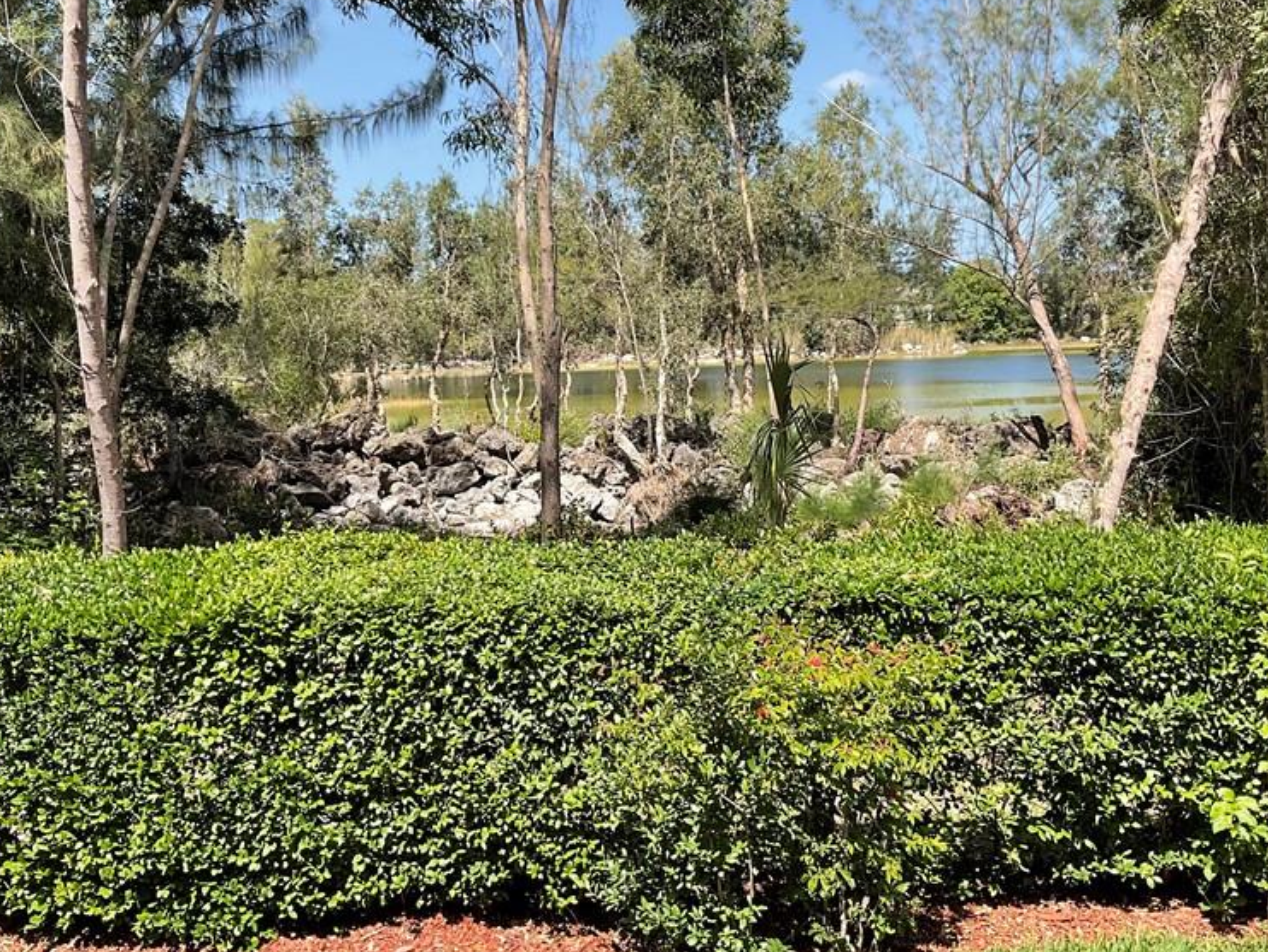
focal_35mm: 40
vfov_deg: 35.9
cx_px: 579
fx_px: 1466
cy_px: 383
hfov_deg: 46.7
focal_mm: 3
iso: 16
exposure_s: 1/1015
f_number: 1.8
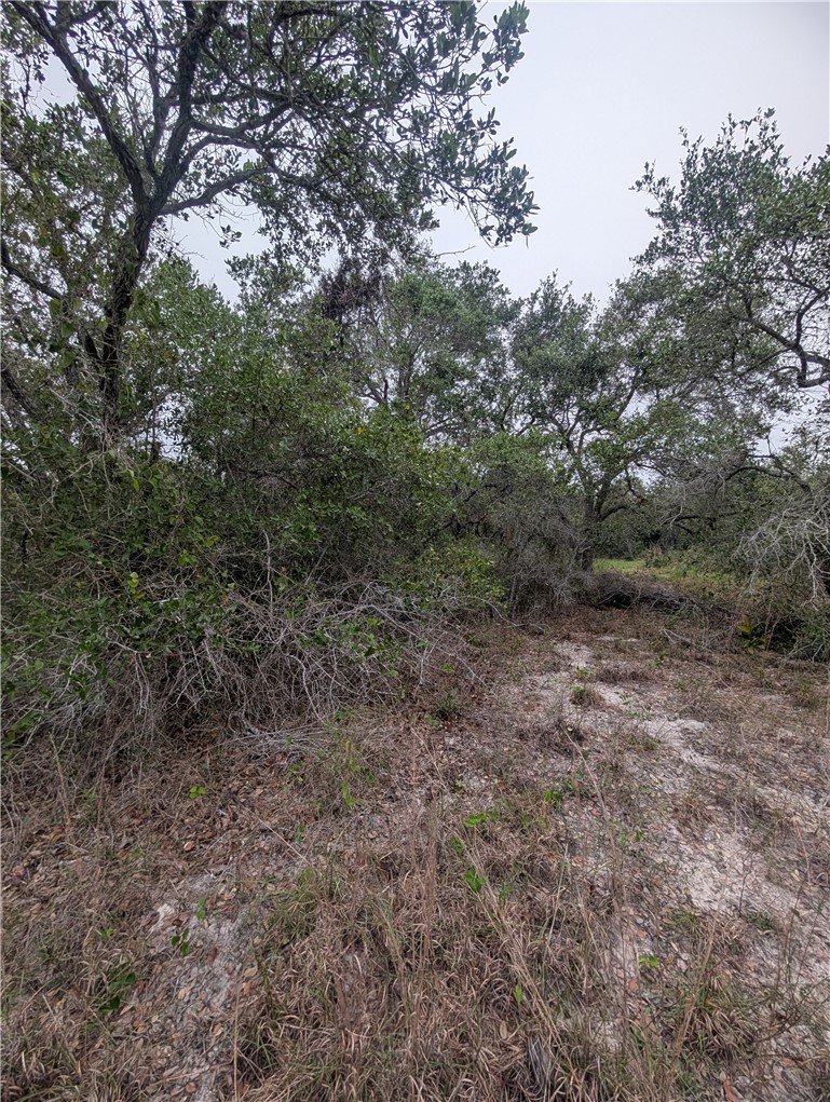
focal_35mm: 12
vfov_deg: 110.4
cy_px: 551
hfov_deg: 94.7
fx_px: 383
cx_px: 415
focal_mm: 2.02
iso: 59
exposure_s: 1/126
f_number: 1.7
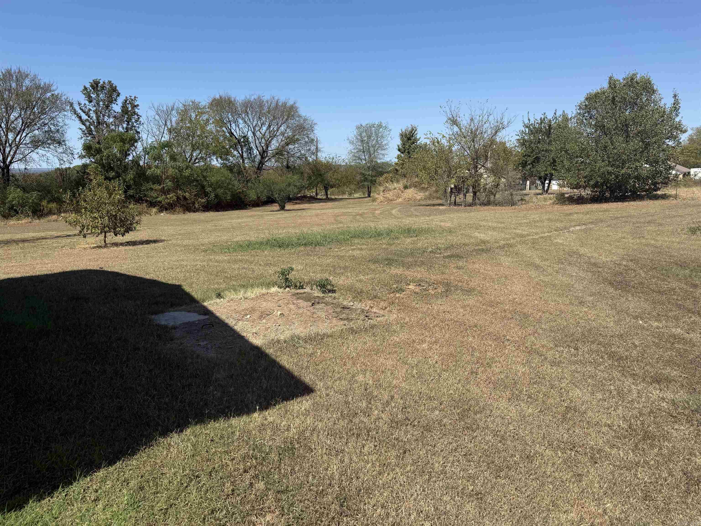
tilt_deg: -10.6
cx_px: 350
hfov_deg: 71.6
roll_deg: -0.2
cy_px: 263
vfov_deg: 56.8
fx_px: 486
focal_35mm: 24
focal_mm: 6.76
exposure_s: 1/4673
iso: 80
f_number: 1.78
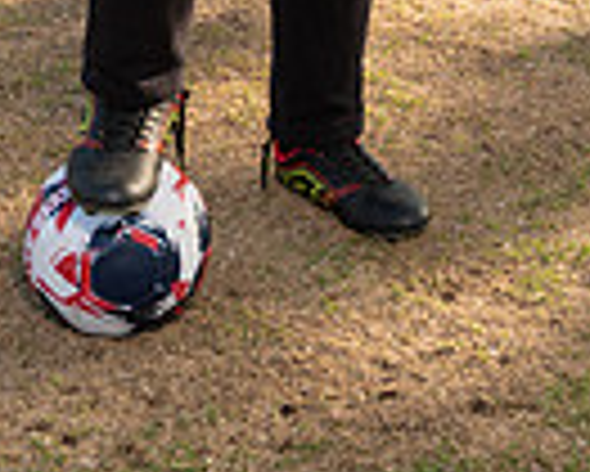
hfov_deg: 14.3
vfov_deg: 10.7
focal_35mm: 135
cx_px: 309
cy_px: -382
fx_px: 2359
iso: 100
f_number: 4
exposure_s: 1/250
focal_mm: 42
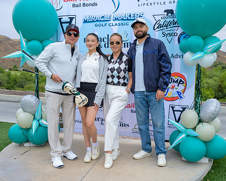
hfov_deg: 50.2
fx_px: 241
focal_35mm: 36
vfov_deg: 41.2
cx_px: 121
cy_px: 91
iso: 125
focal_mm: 31.5
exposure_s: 1/200
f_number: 4
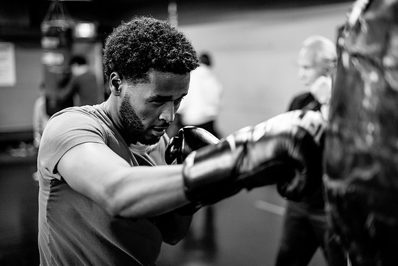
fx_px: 553
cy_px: 133
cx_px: 199
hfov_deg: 39.6
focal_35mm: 50
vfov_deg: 27.0
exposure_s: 1/500
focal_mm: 50
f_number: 1.8
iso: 4000
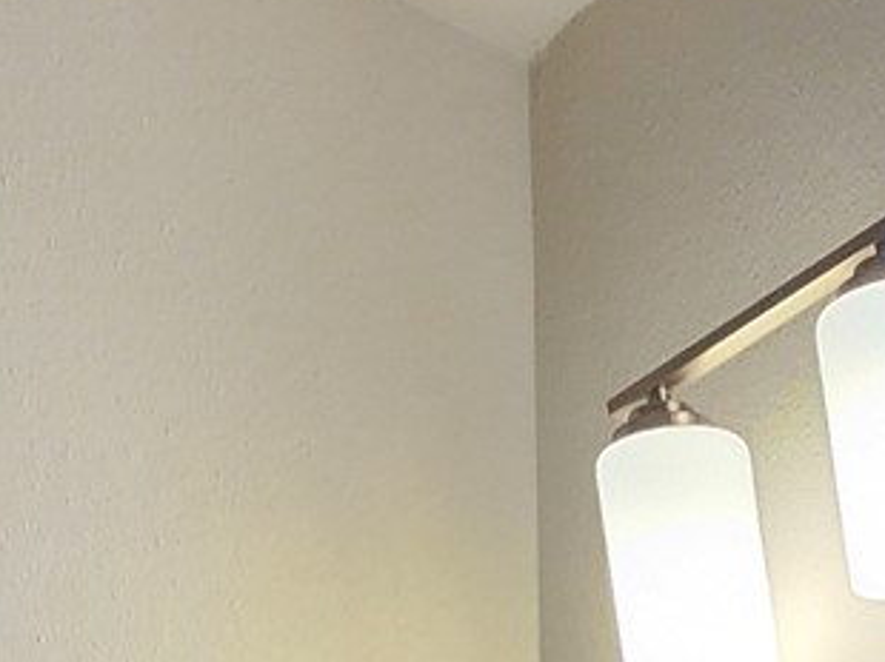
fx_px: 2197
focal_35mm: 86
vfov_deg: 11.6
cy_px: 1875
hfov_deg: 21.7
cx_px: 956
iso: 125
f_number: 2.2
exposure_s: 1/60
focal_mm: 2.2
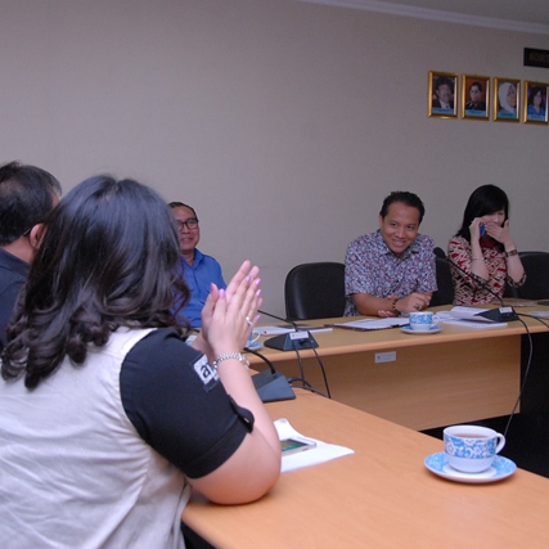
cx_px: 278
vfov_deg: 36.8
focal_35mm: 46
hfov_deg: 36.8
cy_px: 274
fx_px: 825
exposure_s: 1/60
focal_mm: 24
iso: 640
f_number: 5.6
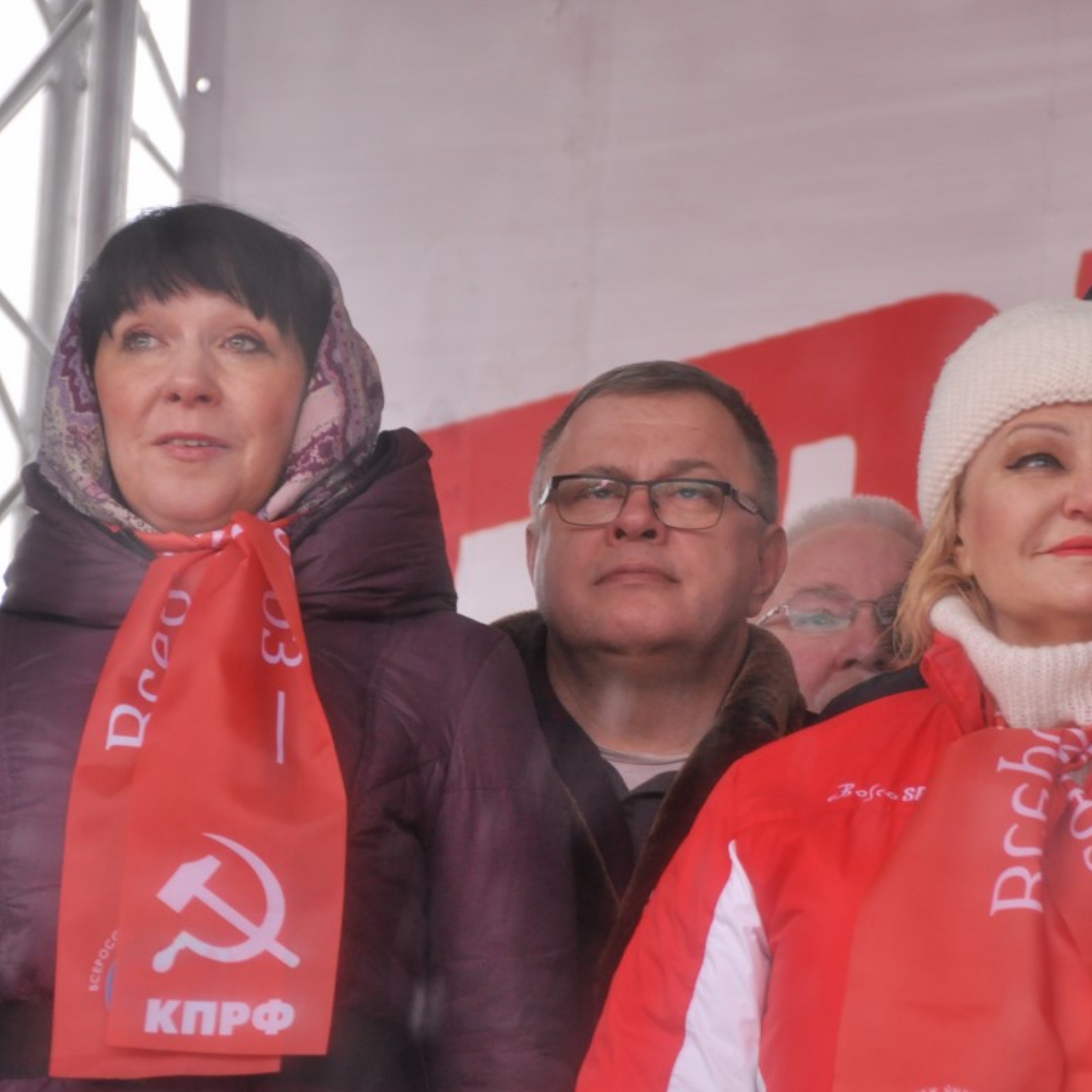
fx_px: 8923
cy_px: 545
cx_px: 618
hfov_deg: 7.0
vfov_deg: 7.0
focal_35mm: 250
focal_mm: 130
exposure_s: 1/100
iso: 800
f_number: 5.6
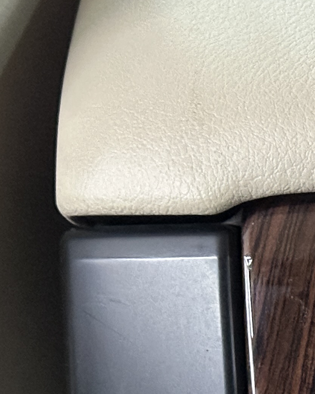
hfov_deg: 8.1
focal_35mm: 182
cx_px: 655
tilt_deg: -34.6
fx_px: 2122
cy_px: 509
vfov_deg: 10.4
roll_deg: -1.3
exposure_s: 1/21
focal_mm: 6.86
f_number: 1.78
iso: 640
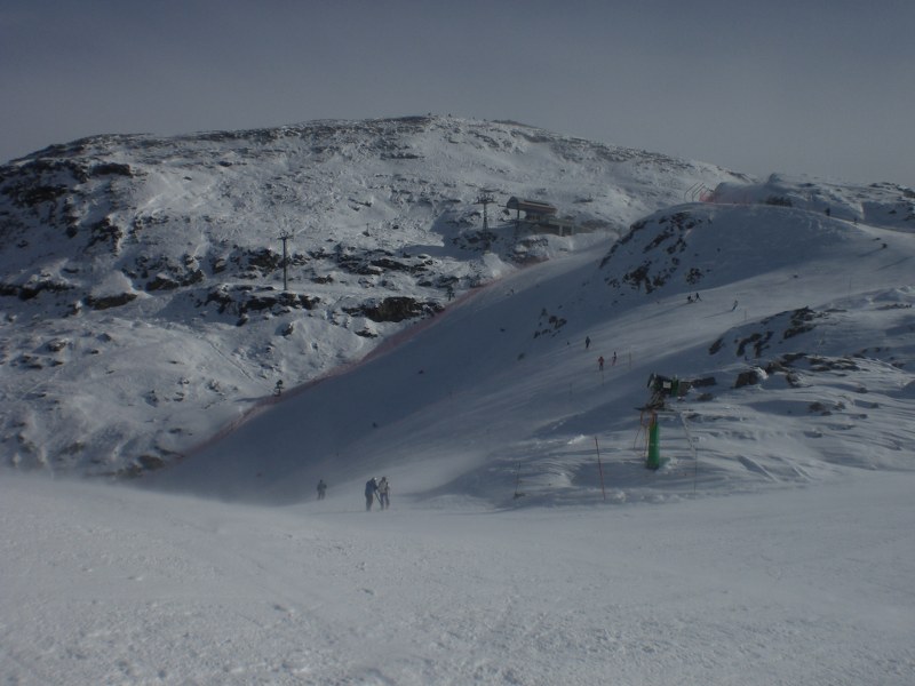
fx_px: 1004
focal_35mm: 38
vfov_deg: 37.7
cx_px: 458
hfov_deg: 49.0
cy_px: 343
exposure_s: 1/1600
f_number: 4.4
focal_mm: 6.3
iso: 50
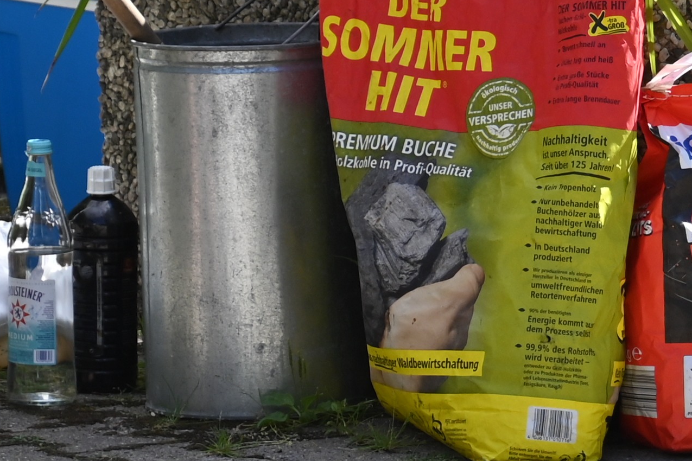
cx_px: -914
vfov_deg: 2.7
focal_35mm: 497
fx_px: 9553
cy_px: -598
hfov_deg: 4.1
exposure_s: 1/250
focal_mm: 105
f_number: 6.3
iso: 160
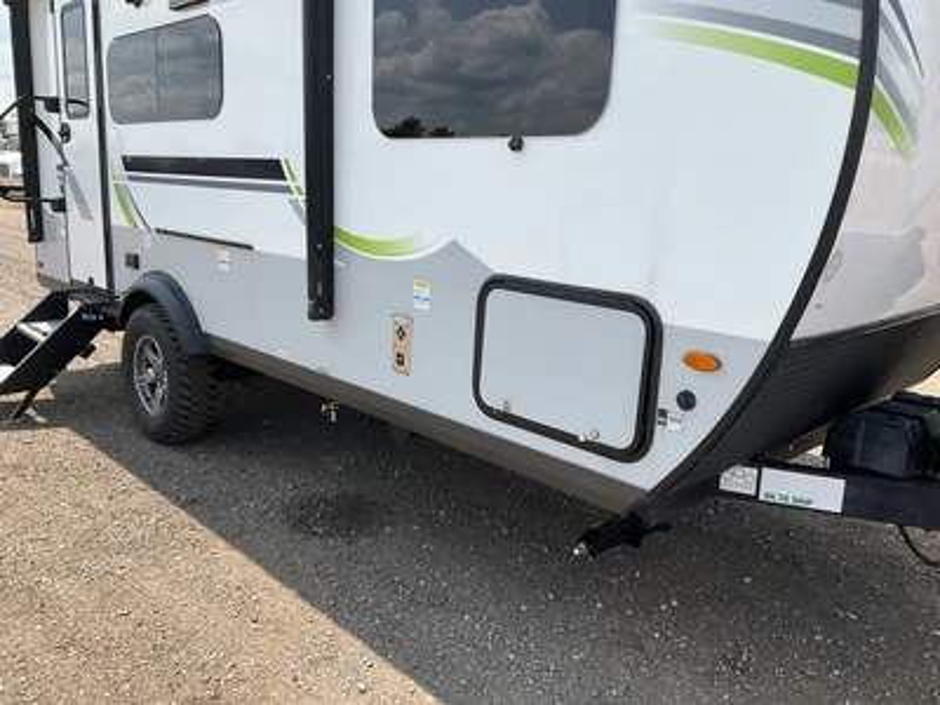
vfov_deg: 48.2
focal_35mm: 29
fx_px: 787
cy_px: 352
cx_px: 470
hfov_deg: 61.7
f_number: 1.8
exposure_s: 1/1144
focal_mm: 3
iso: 25
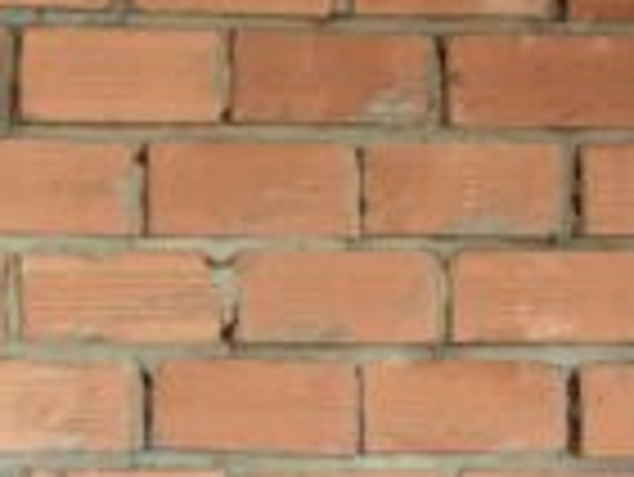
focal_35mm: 211
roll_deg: -1.1
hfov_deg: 8.7
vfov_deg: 7.0
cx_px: -796
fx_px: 3868
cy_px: 432
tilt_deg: +4.3
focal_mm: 4.15
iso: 40
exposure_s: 1/17
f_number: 2.2
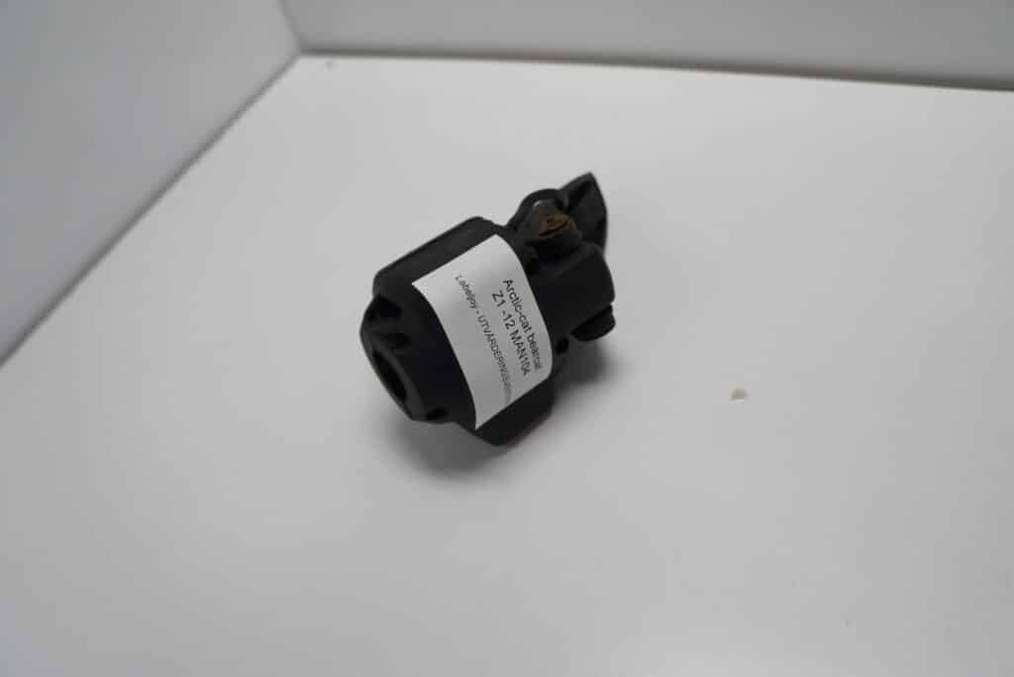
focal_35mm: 27
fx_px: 761
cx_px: 507
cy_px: 338
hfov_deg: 67.4
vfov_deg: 47.9
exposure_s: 1/80
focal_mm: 18
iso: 100
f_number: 3.5
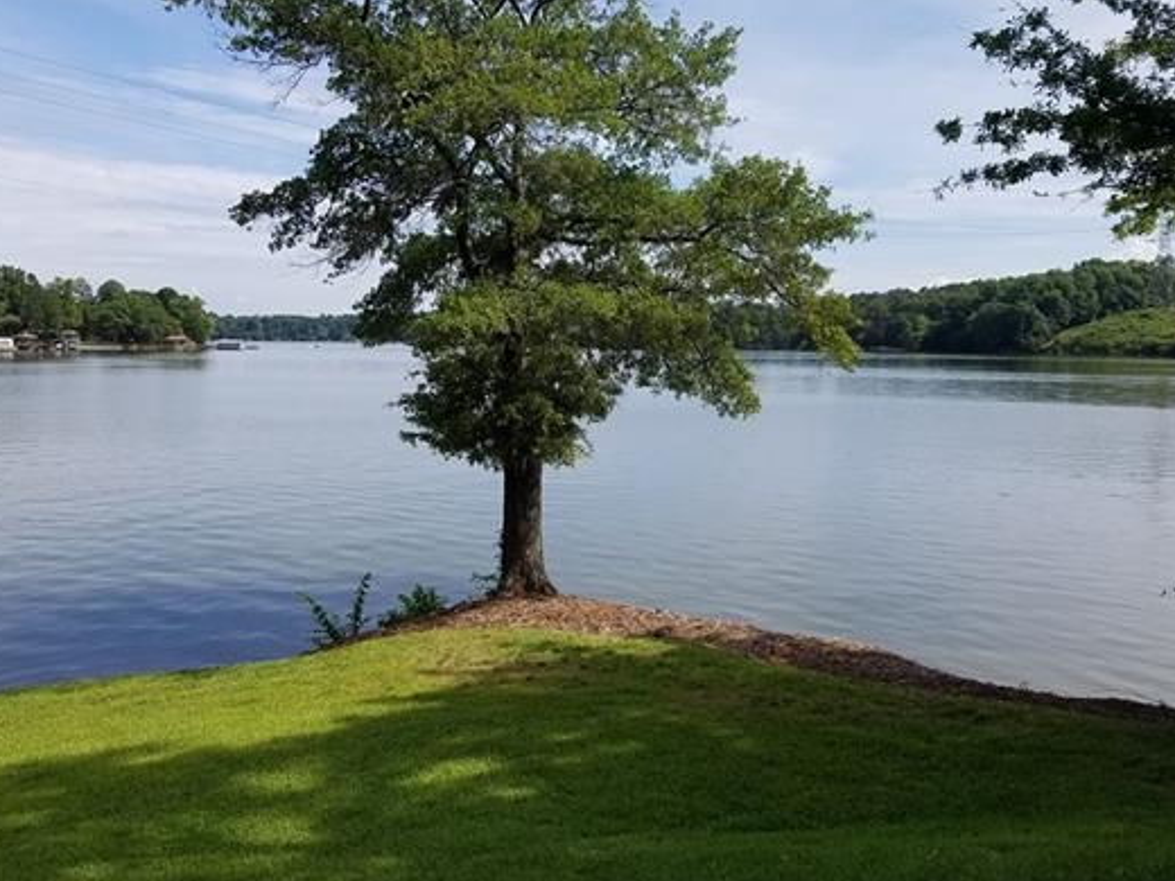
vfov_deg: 44.0
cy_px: 377
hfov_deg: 56.8
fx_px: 1086
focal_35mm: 32
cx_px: 563
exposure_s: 1/2520
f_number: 1.7
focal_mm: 4.2
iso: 50
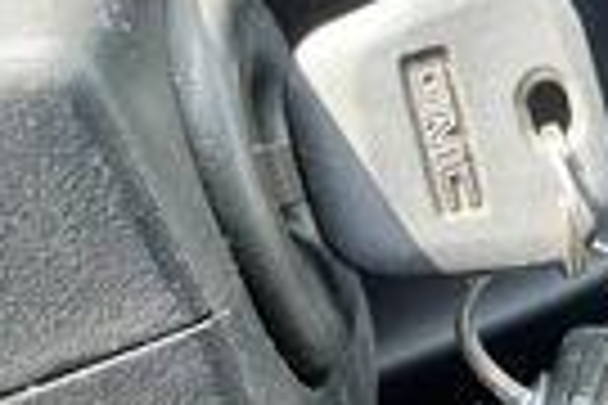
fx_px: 1452
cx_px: 635
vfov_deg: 15.7
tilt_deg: -45.4
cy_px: 342
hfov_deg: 22.6
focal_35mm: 86
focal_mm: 3
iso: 64
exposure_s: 1/67
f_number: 1.8
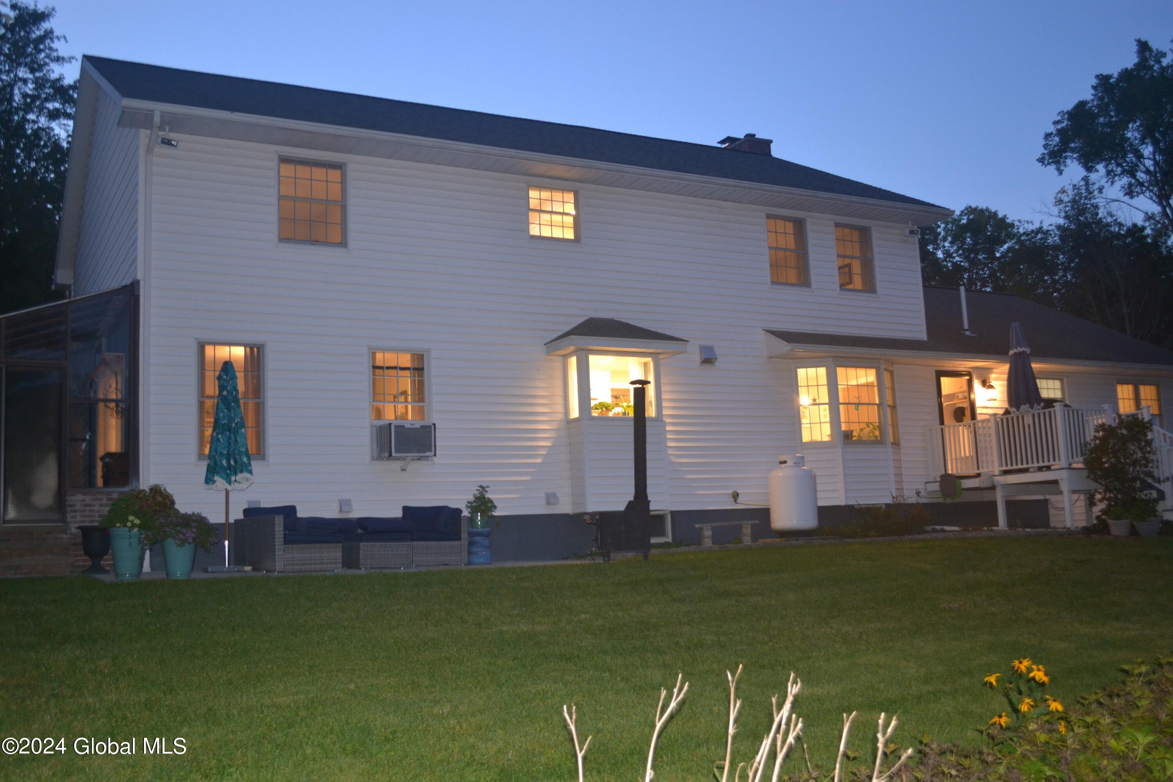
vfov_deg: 36.9
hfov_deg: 53.1
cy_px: 391
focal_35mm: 36
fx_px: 1173
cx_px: 586
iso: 800
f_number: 4
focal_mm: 24
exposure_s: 1/8
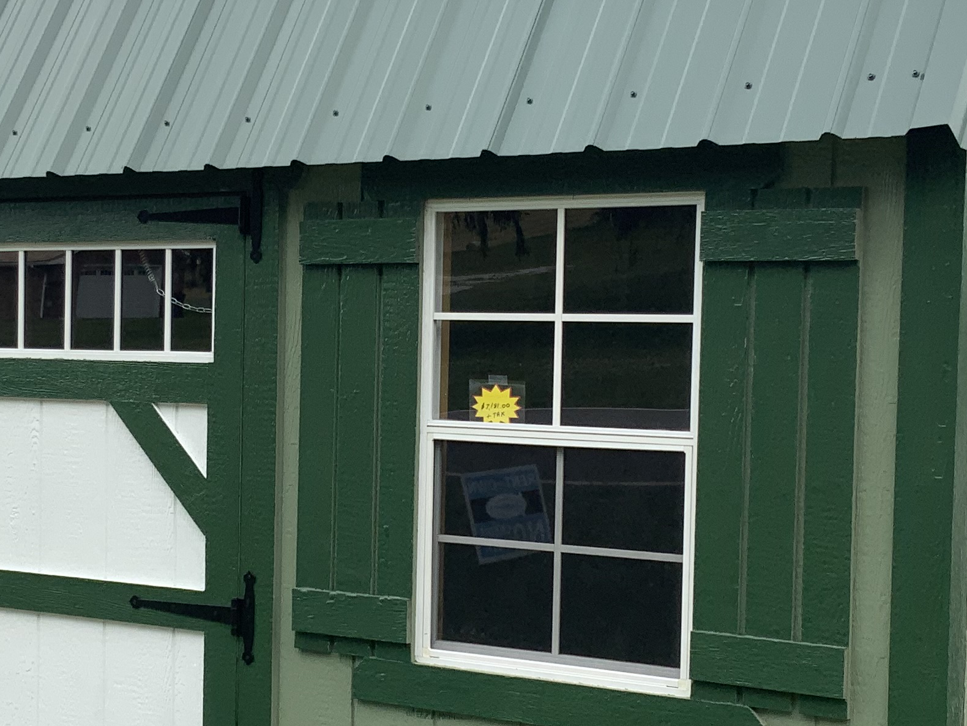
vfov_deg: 19.8
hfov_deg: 26.3
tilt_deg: -3.4
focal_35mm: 74
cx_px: 397
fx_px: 2067
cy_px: 471
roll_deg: -2.7
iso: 16
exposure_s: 1/739
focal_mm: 3
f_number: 1.8
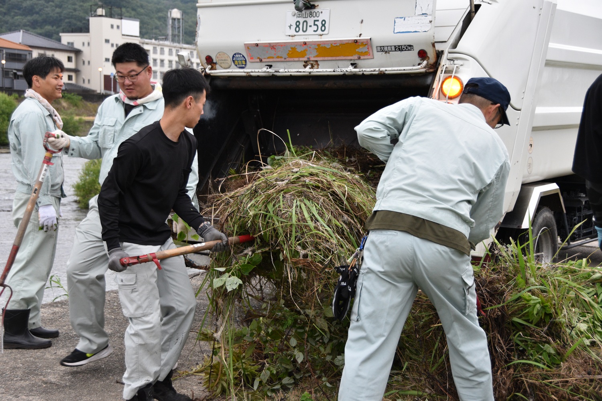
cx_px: 301
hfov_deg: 33.4
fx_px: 1003
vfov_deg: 22.6
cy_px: 200
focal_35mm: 60
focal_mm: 40
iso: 1000
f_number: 4.5
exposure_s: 1/250
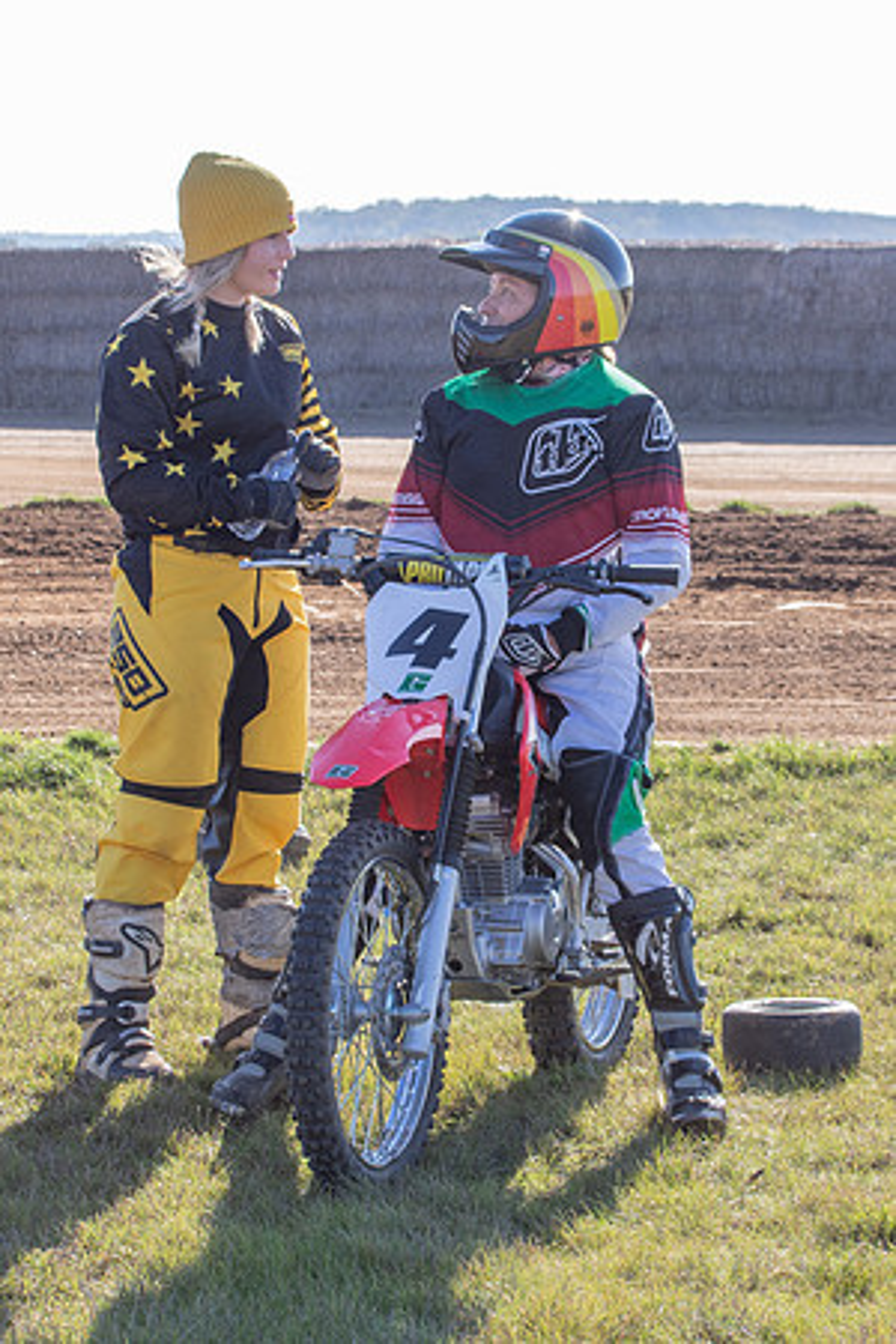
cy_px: 633
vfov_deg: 13.6
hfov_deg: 9.1
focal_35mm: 151
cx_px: 483
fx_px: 5648
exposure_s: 1/160
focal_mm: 62
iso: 200
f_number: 10
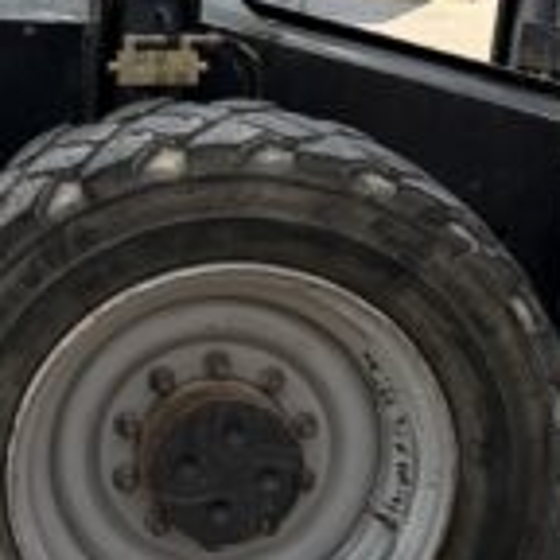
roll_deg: -1.7
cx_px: -447
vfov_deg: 10.7
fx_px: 2983
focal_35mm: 163
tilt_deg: -11.6
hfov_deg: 10.1
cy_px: 70
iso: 50
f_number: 1.6
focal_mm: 5.96
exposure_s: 1/1175
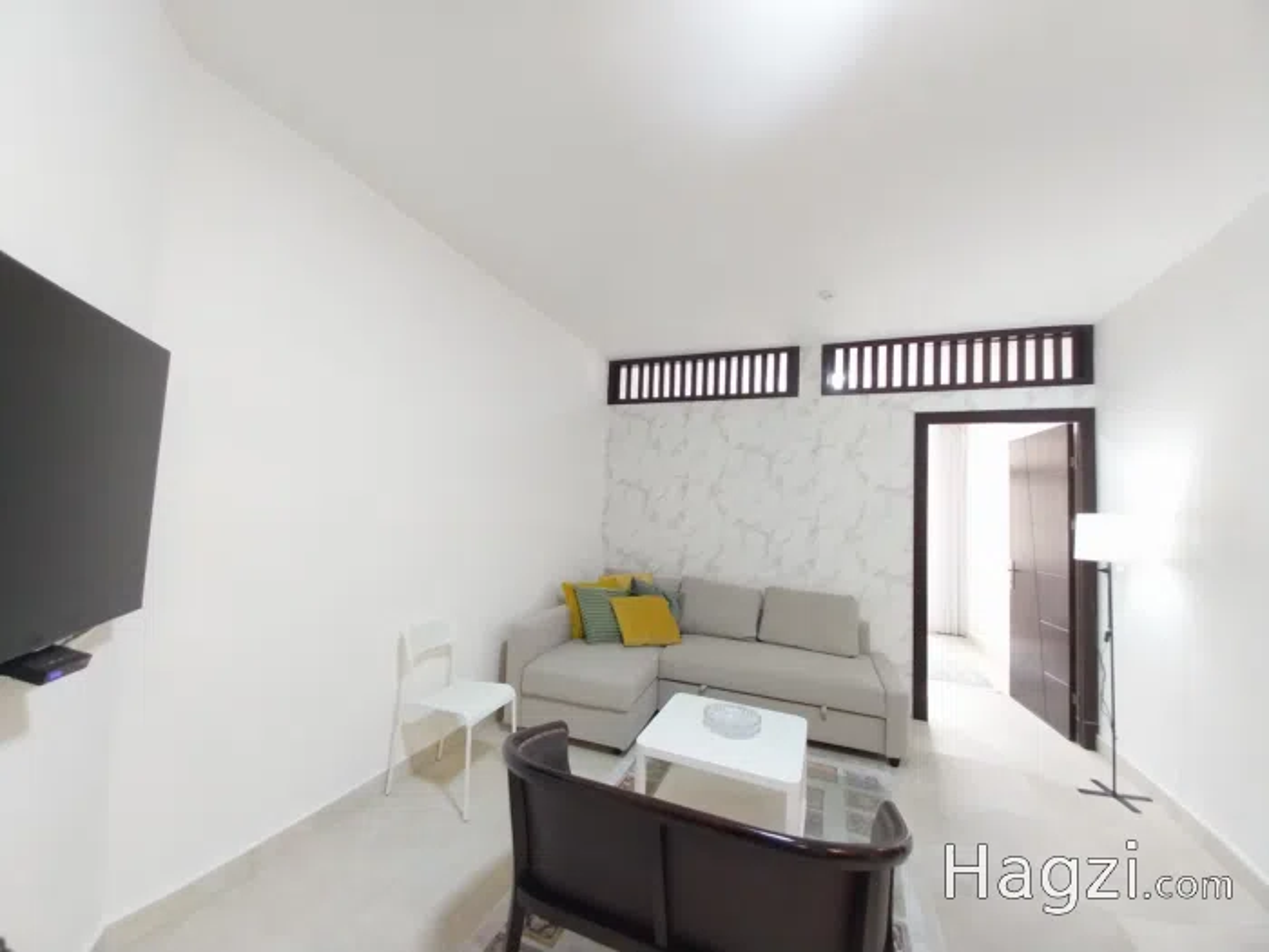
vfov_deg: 89.9
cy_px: 476
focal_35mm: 13
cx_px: 634
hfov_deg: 106.2
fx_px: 477
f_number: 2.2
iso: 161
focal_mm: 1.3
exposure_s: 1/33
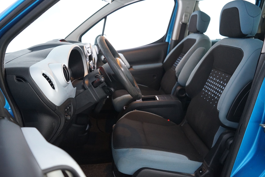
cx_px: 132
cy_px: 88
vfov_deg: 40.0
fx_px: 243
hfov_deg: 57.2
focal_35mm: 33
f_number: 4.5
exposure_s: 1/6
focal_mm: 33
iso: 3200
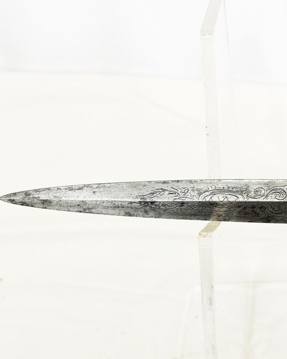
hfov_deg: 29.1
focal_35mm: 47
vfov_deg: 39.5
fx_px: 499
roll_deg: -1.1
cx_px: 313
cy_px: 185
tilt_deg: -38.8
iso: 50
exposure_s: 1/416
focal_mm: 5.1
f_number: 1.6
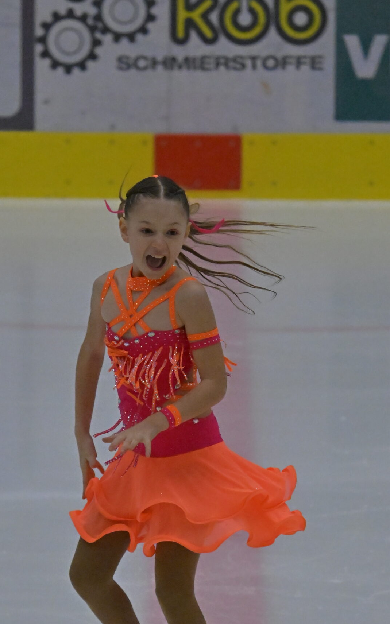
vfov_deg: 3.8
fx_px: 9339
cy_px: 446
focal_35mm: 549
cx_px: 147
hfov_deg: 2.4
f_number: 5
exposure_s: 1/2500
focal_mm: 240
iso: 4000
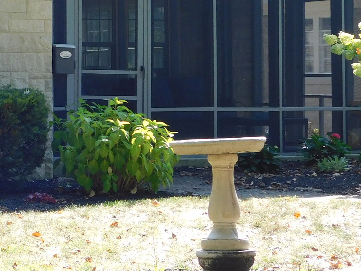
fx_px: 1314
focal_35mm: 126
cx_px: -62
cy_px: 40
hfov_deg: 15.1
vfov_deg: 11.7
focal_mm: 8
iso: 125
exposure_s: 1/125
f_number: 3.7
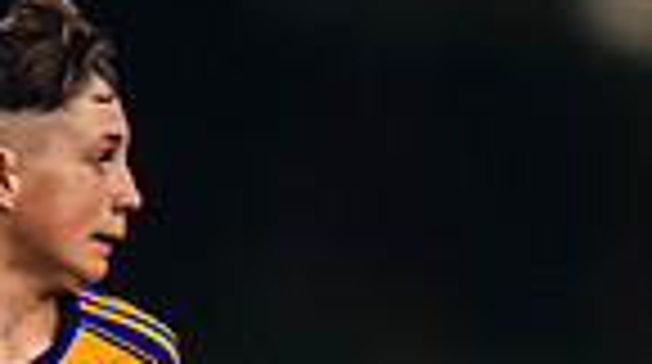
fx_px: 45307
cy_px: 758
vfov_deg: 0.5
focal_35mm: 2625
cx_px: -66
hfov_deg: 0.8
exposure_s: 1/500
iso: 4000
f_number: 2.8
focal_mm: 400
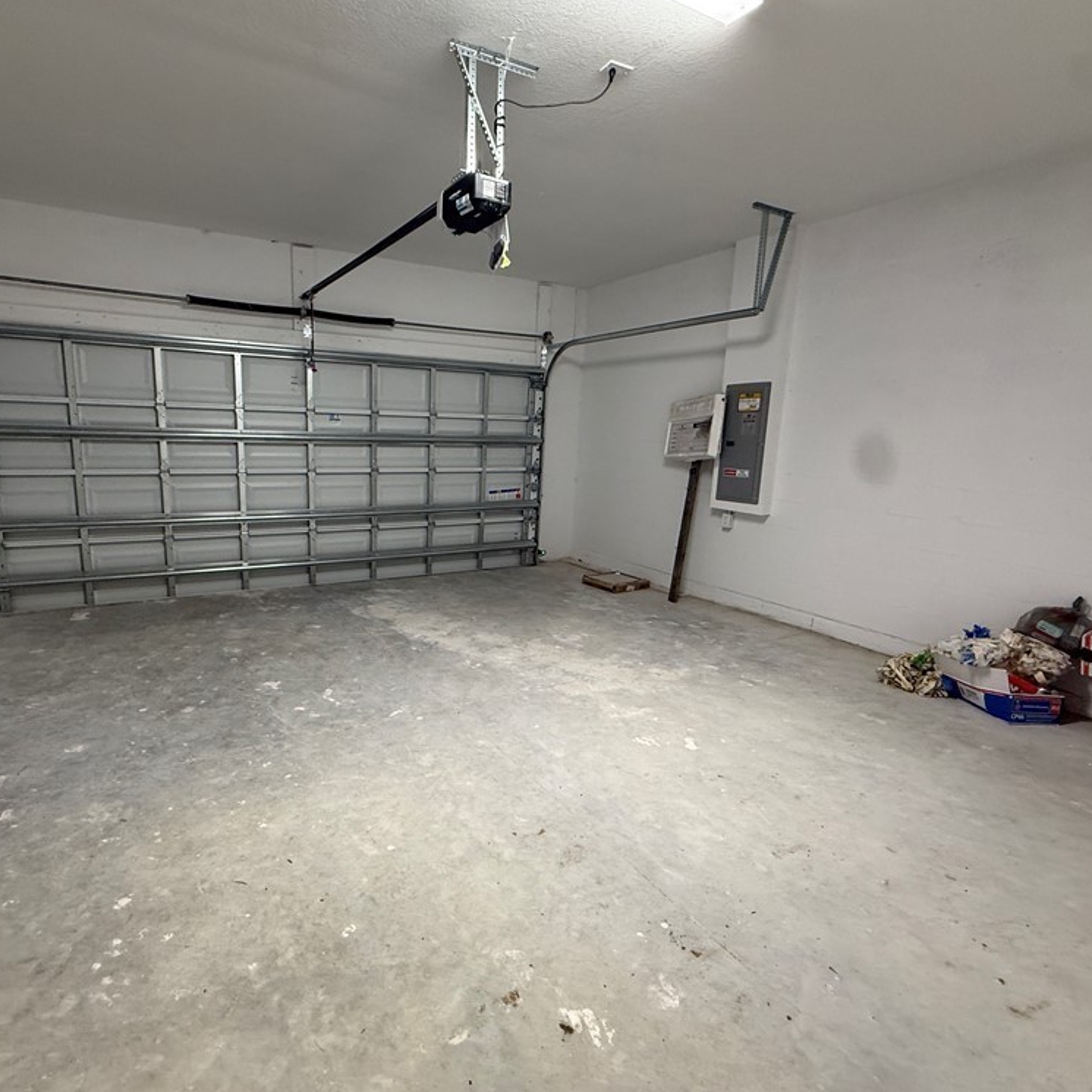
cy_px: 541
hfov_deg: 83.2
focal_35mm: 17
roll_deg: -1.0
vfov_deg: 84.0
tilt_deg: -11.1
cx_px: 451
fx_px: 607
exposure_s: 1/60
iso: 250
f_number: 2.2
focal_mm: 2.22
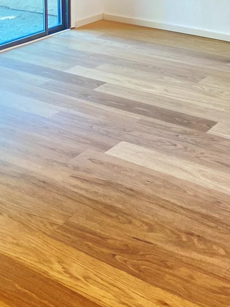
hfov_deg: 23.2
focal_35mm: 63
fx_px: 558
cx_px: 139
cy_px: -4
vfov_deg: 28.7
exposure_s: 1/60
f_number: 1.8
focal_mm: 4.25
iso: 320
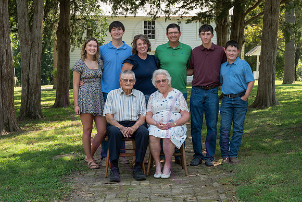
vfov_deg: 20.6
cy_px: 101
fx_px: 554
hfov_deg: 30.5
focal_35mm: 66
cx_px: 151
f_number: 8
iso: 400
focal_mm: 66
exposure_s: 1/125
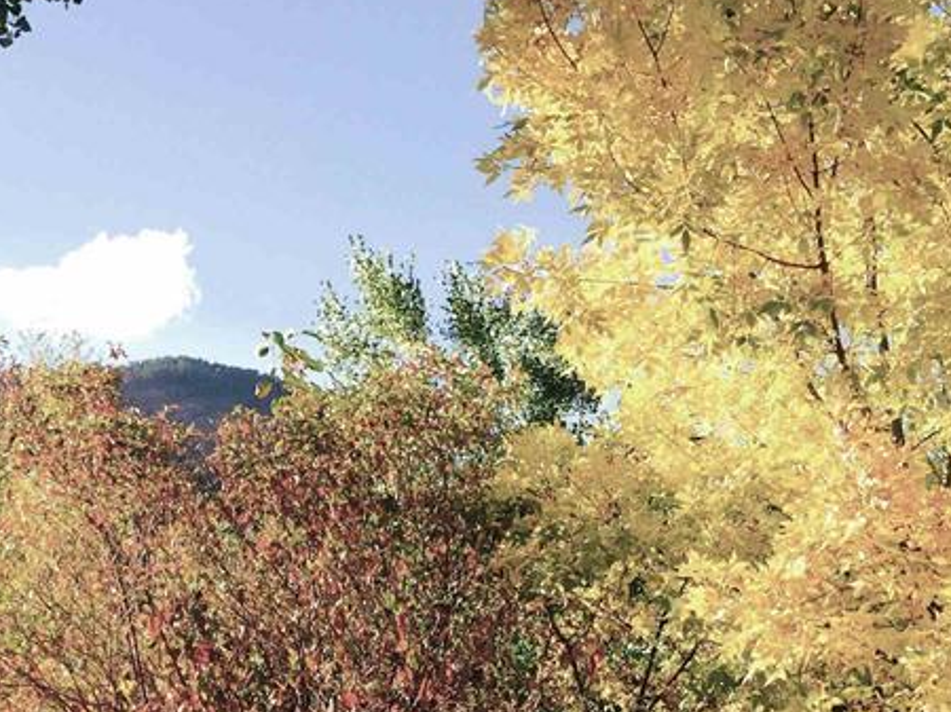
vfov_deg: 21.6
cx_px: 385
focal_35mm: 66
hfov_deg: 29.3
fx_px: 1812
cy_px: 682
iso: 32
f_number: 2.2
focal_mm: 4.15
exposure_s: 1/482
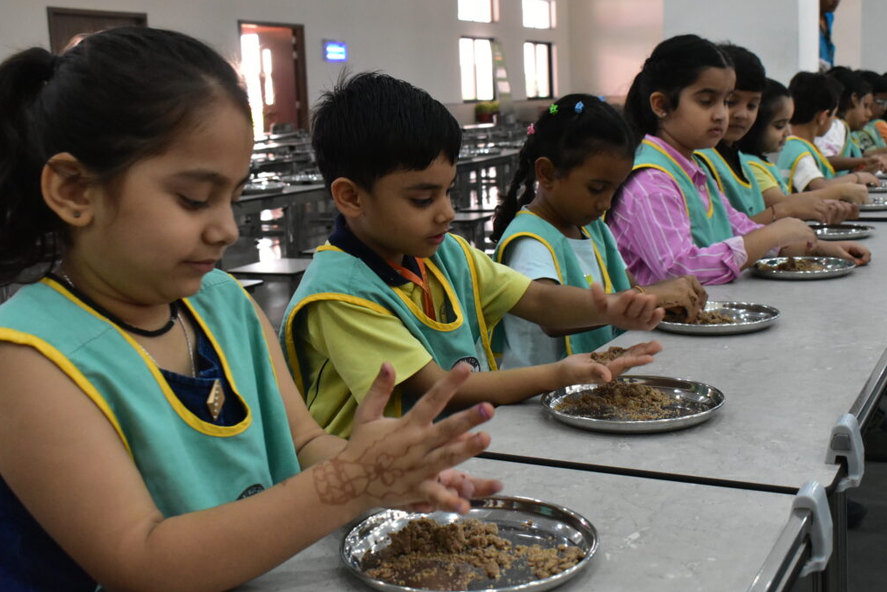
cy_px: 281
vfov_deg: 29.2
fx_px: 1133
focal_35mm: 46
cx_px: 443
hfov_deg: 42.7
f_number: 5.6
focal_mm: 26
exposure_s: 1/60
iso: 3200
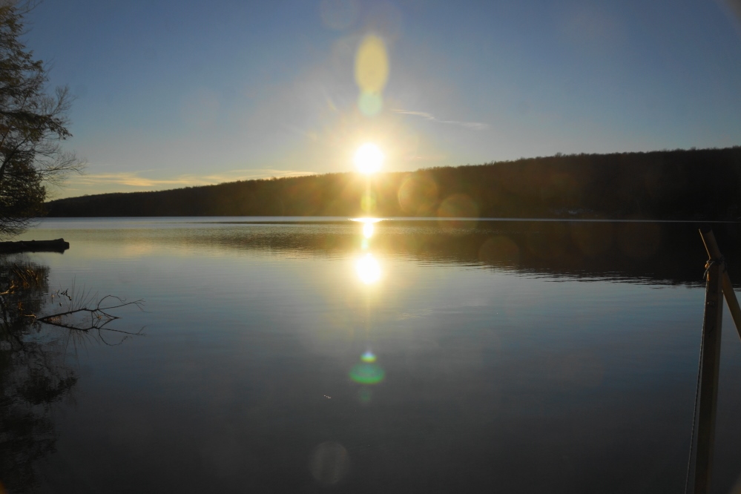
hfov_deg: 67.4
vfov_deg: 47.9
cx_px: 370
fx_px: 556
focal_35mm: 27
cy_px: 247
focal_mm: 18
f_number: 8
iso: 100
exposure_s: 1/320
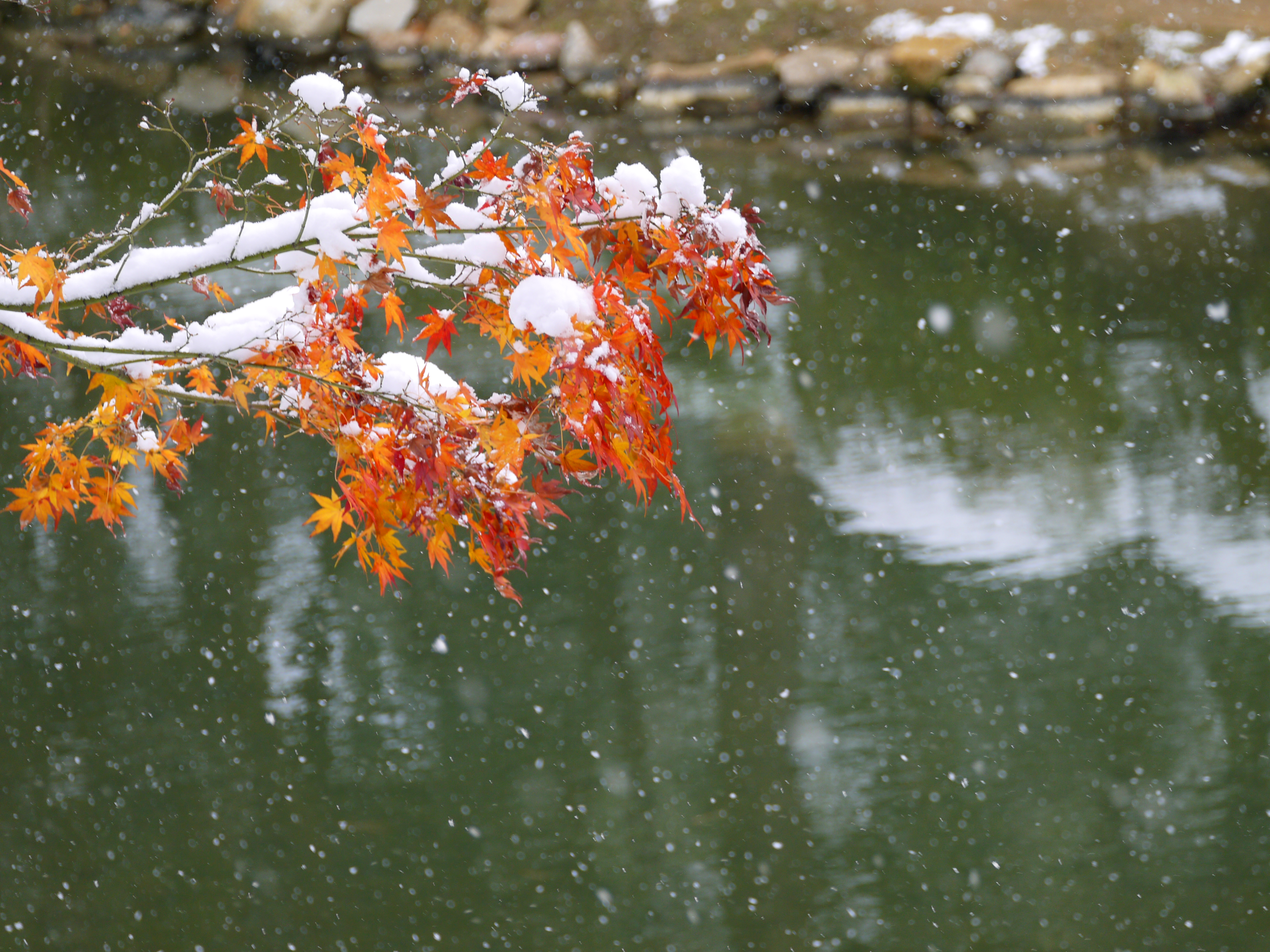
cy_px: 476
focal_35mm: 160
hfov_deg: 12.3
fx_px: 5870
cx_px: 635
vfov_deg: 9.3
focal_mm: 80
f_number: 5.1
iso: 160
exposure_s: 1/200
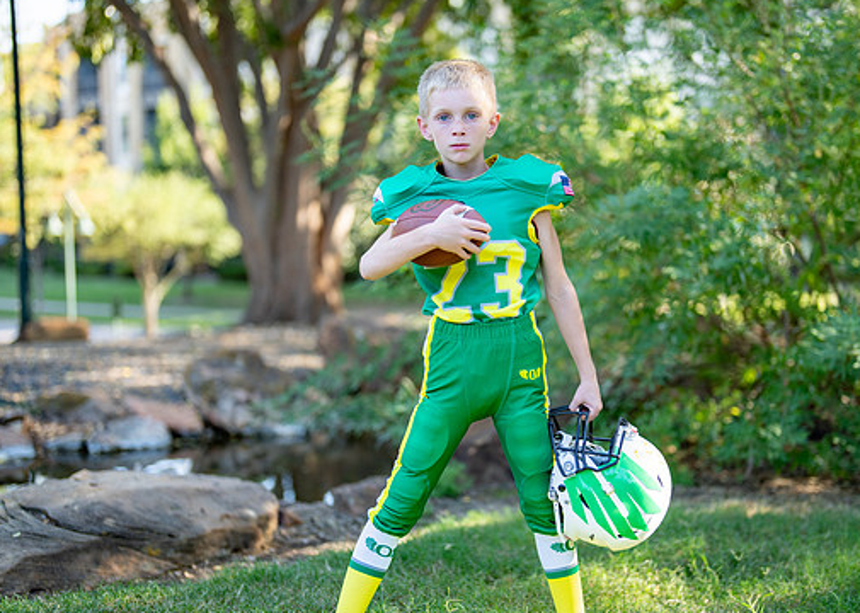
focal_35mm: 67
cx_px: 520
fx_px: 1635
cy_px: 359
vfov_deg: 21.2
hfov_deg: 29.4
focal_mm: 50
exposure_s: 1/1000
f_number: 1.2
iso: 100
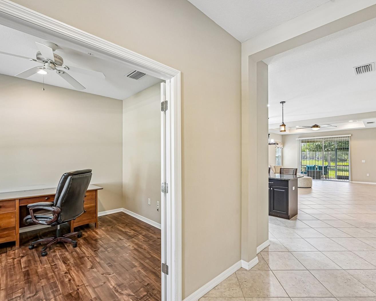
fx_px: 178
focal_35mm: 16
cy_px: 152
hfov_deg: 93.1
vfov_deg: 80.4
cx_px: 192
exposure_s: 1/10
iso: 400
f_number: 8
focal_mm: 14
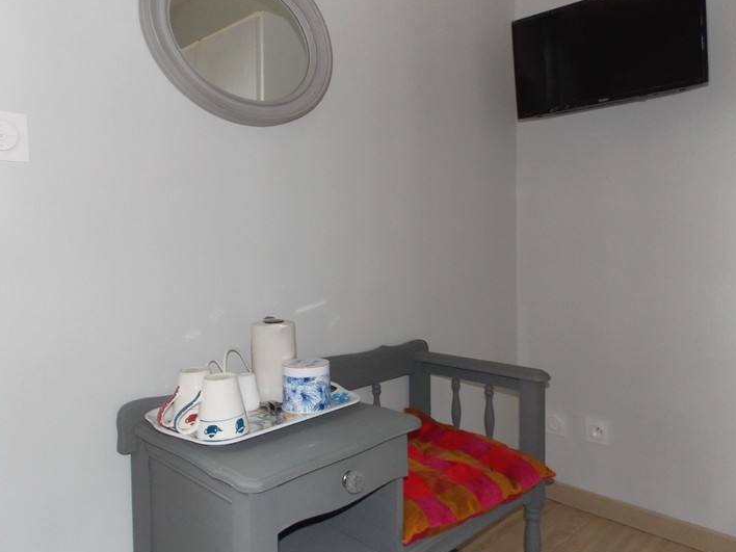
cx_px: 357
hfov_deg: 67.3
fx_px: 553
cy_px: 272
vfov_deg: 53.1
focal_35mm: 26
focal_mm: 4
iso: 200
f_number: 3.1
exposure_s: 1/30
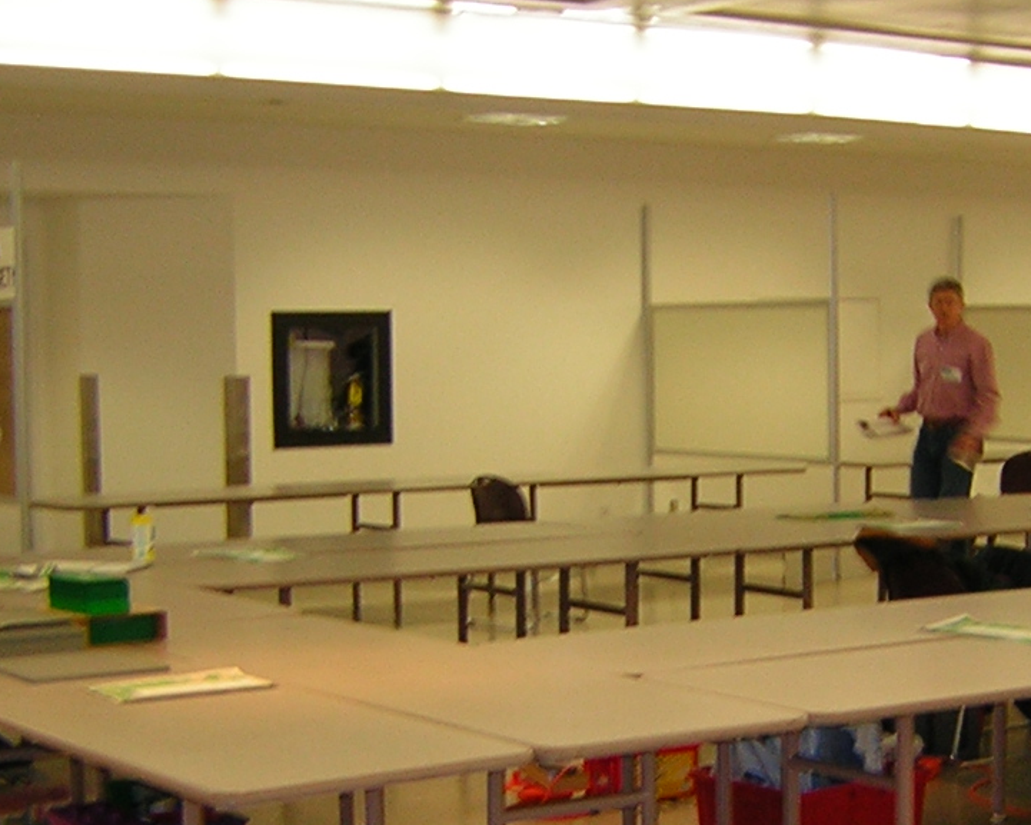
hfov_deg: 24.1
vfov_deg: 19.5
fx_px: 2380
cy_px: 621
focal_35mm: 78
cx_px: 805
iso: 53
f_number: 2.6
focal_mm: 4.7
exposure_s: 1/14.4
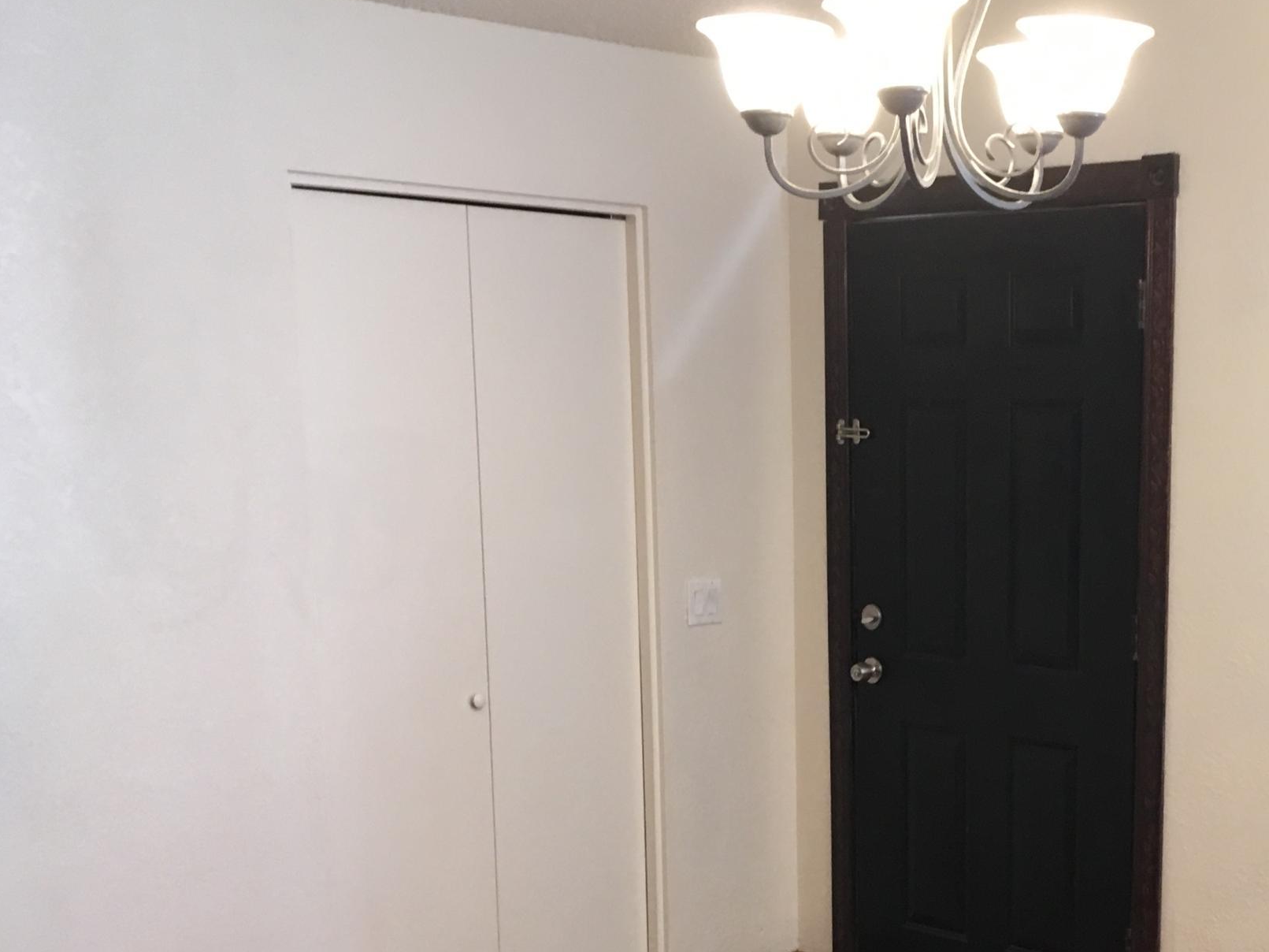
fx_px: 1979
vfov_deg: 26.5
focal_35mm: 54
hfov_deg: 34.5
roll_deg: -1.1
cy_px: 780
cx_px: 1002
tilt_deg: -11.4
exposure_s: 1/30
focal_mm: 4.15
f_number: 2.2
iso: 100
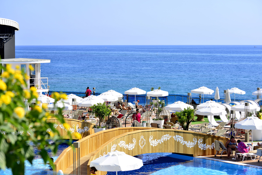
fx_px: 692
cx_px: 131
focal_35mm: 95
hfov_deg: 21.5
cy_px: 88
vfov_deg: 14.4
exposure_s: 1/250
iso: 100
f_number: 9
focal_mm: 95
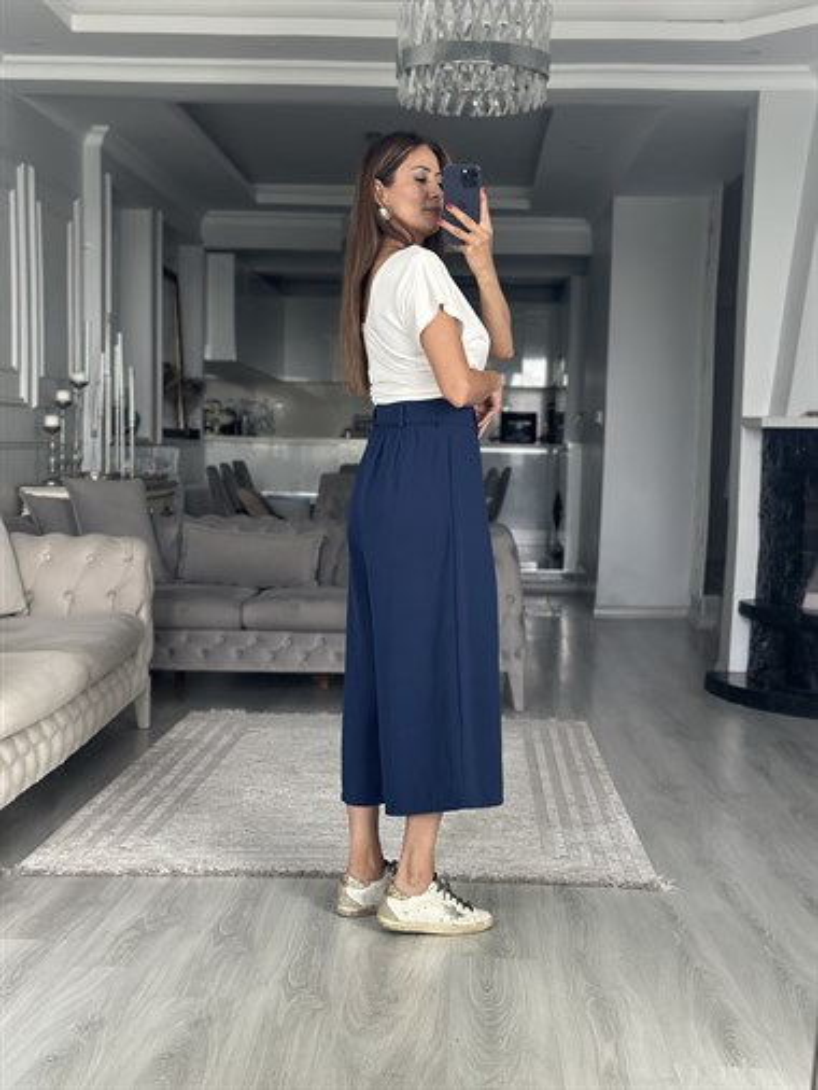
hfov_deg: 30.3
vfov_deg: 39.6
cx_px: 409
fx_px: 1511
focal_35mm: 48
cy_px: 545
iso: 320
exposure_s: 1/60
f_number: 1.78
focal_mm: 6.86
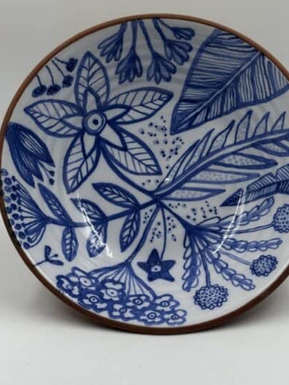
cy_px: 172
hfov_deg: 20.7
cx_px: 152
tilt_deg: -22.0
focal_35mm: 71
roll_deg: -1.5
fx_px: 790
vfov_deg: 27.4
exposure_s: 1/424
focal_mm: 6.86
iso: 64
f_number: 1.78
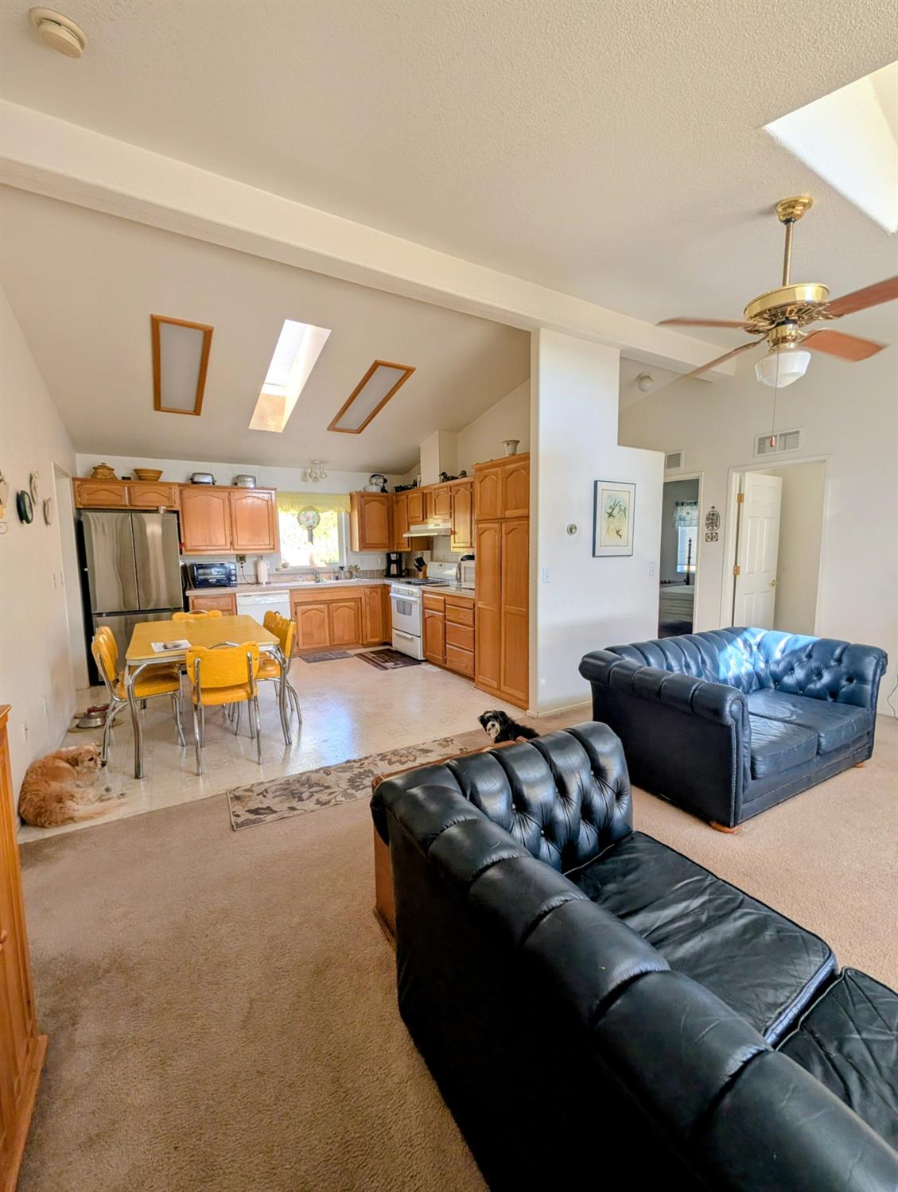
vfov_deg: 110.4
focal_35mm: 12
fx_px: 414
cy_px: 596
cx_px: 449
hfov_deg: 94.7
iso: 72
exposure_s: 1/150
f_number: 1.7
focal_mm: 2.02
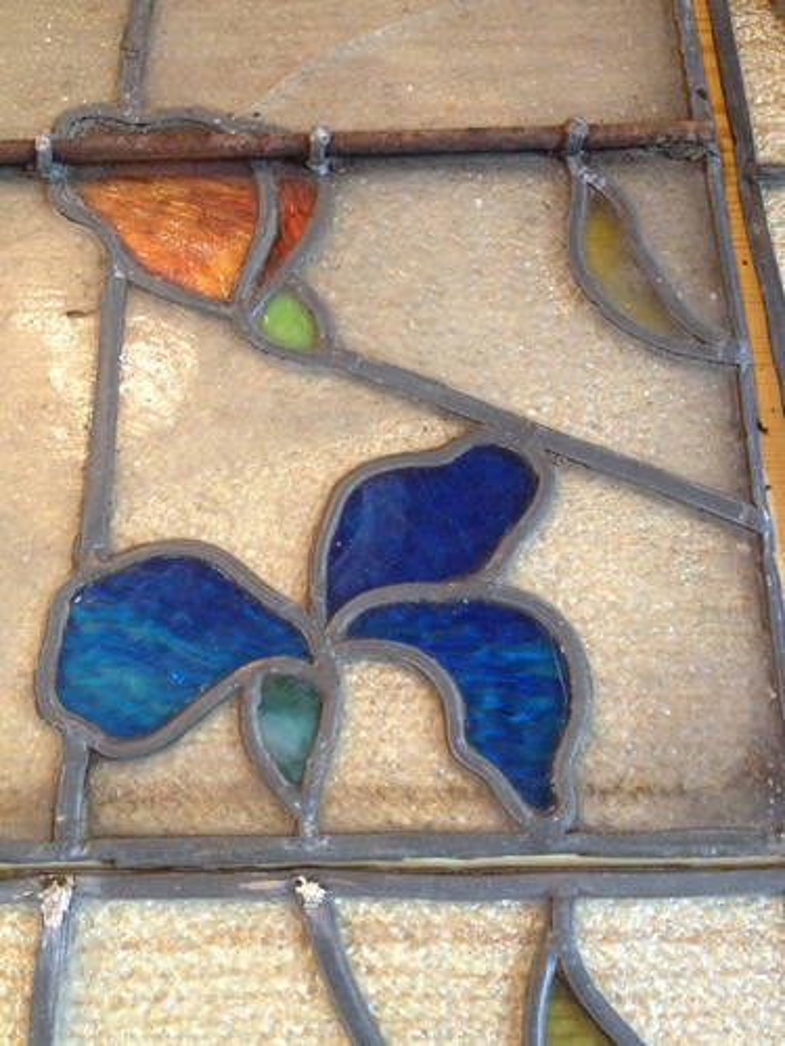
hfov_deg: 40.7
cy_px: 523
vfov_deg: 52.6
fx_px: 1058
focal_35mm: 35
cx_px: 392
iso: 320
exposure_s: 1/20
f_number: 2.4
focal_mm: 4.28
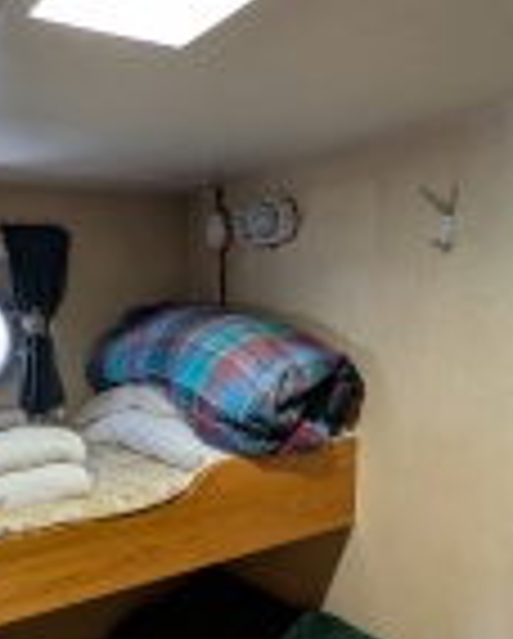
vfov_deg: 53.0
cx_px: 254
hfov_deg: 44.6
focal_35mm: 33
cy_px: 432
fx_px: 625
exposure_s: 1/24
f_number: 1.7
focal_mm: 2.02
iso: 72
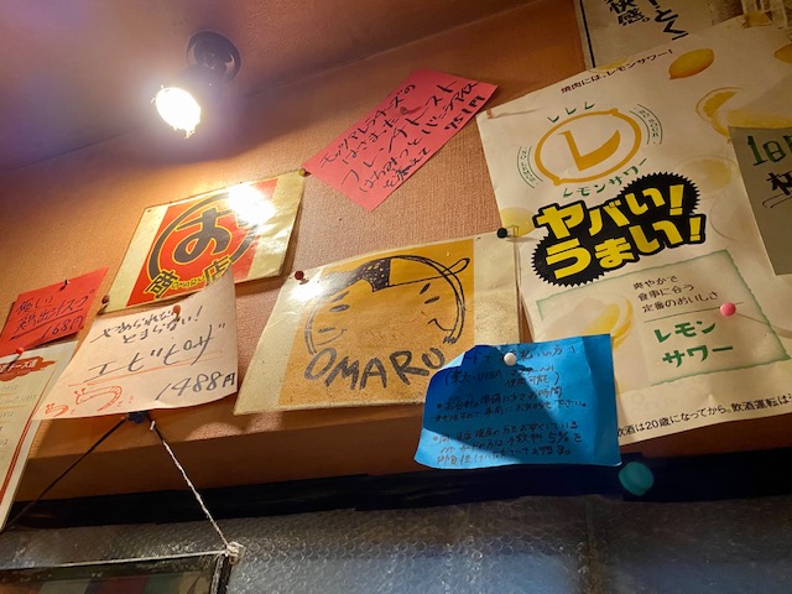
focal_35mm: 26
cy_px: 297
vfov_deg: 53.1
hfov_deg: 67.3
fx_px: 595
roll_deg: -4.6
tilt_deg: +38.2
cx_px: 396
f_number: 1.8
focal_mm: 4.25
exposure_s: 1/50
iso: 250
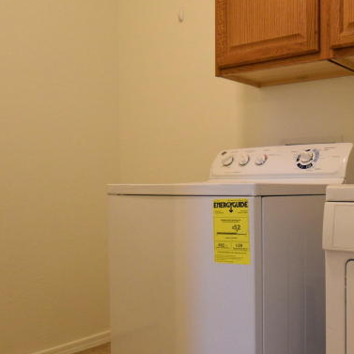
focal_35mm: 39
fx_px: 451
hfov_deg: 41.0
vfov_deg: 42.7
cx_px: 285
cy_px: 206
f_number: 3.5
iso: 800
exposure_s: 1/60
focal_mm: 10
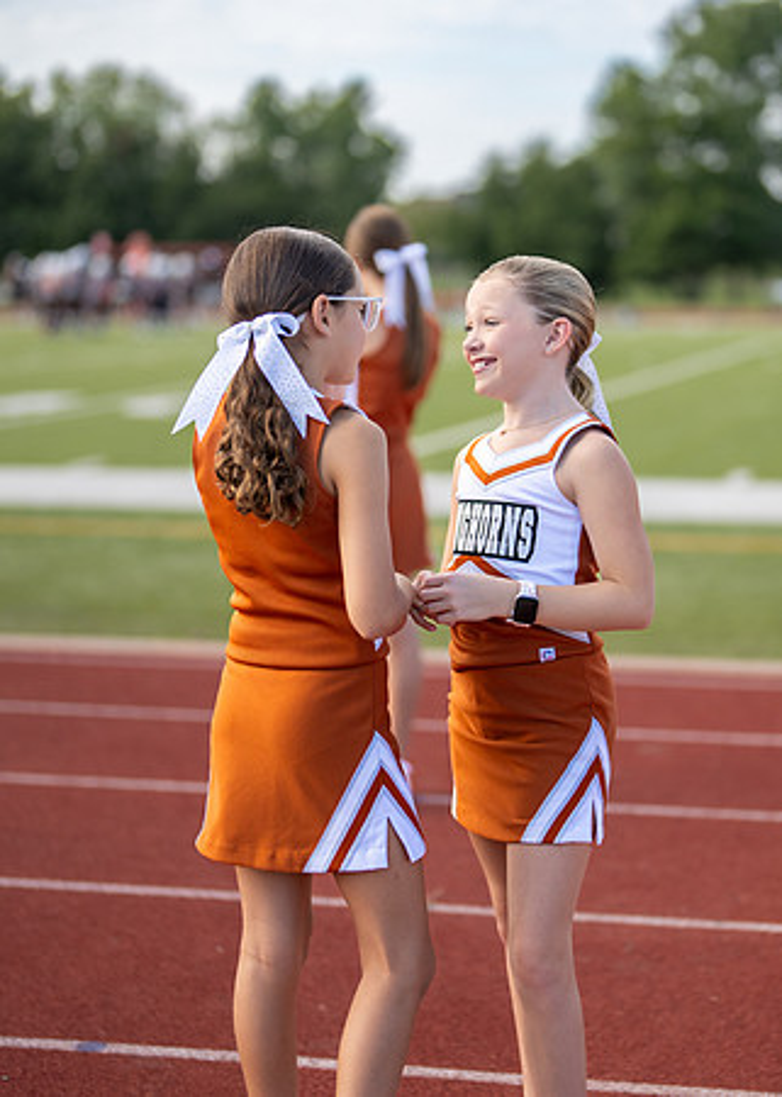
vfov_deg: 25.1
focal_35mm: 79
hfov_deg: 18.0
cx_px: 517
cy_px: 518
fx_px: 2464
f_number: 1.2
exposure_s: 1/5000
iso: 200
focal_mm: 50
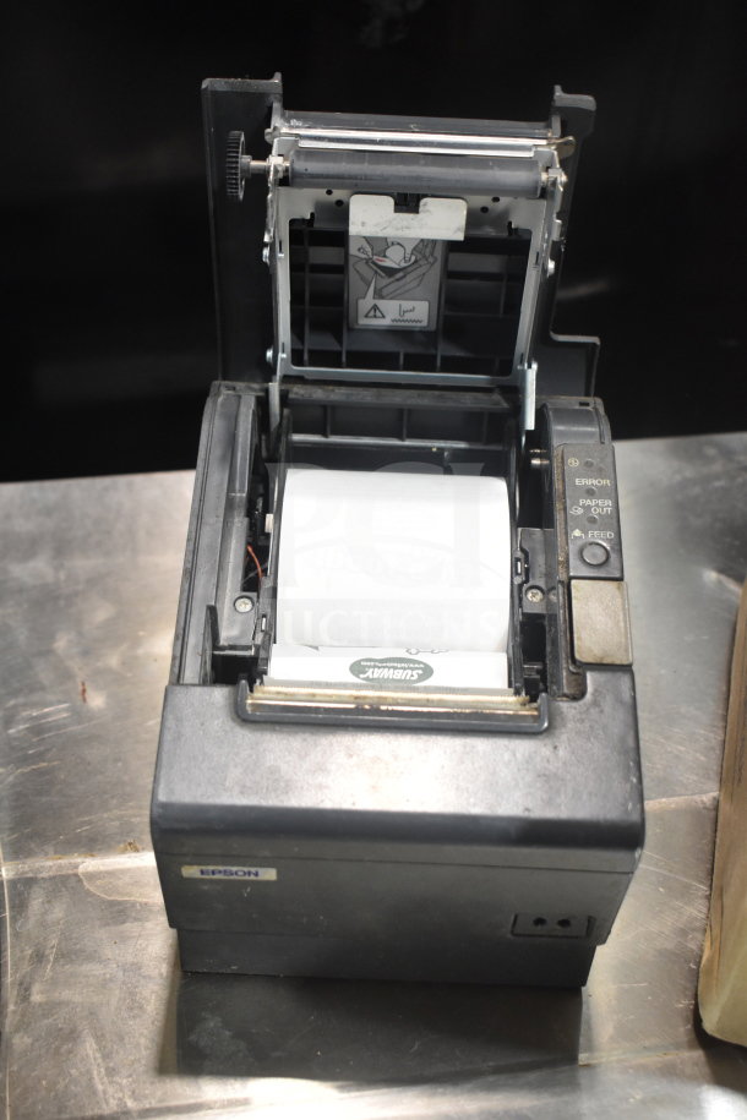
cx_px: 374
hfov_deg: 28.9
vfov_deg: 42.3
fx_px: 1447
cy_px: 560
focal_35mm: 46
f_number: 4.2
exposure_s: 1/160
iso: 2000
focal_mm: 31
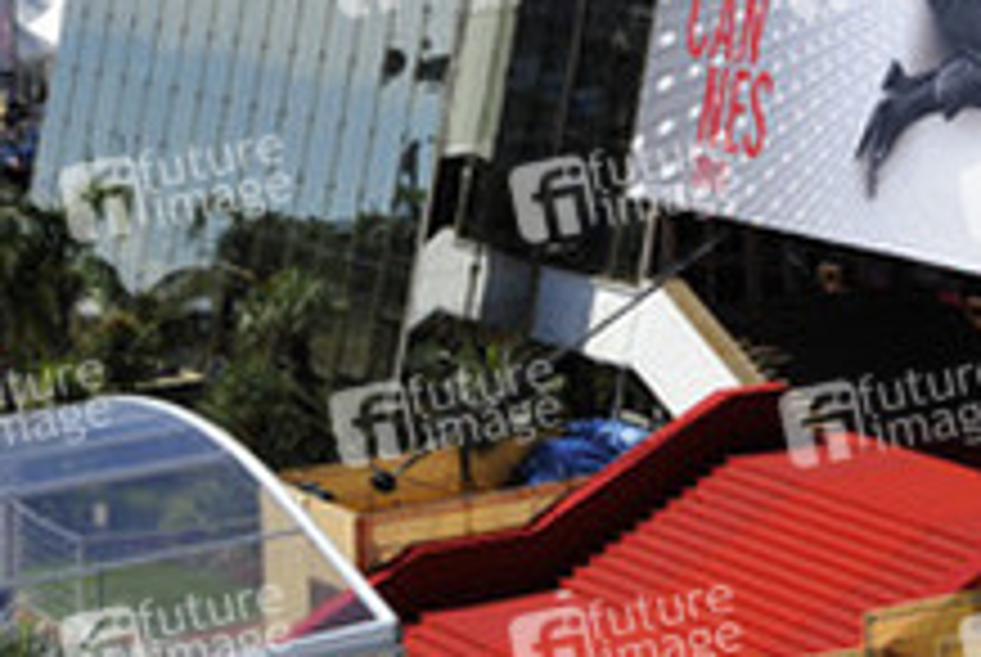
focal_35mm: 134
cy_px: 76
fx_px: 3656
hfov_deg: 15.0
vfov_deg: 10.2
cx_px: 954
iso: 200
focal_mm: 65
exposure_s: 1/500
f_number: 11
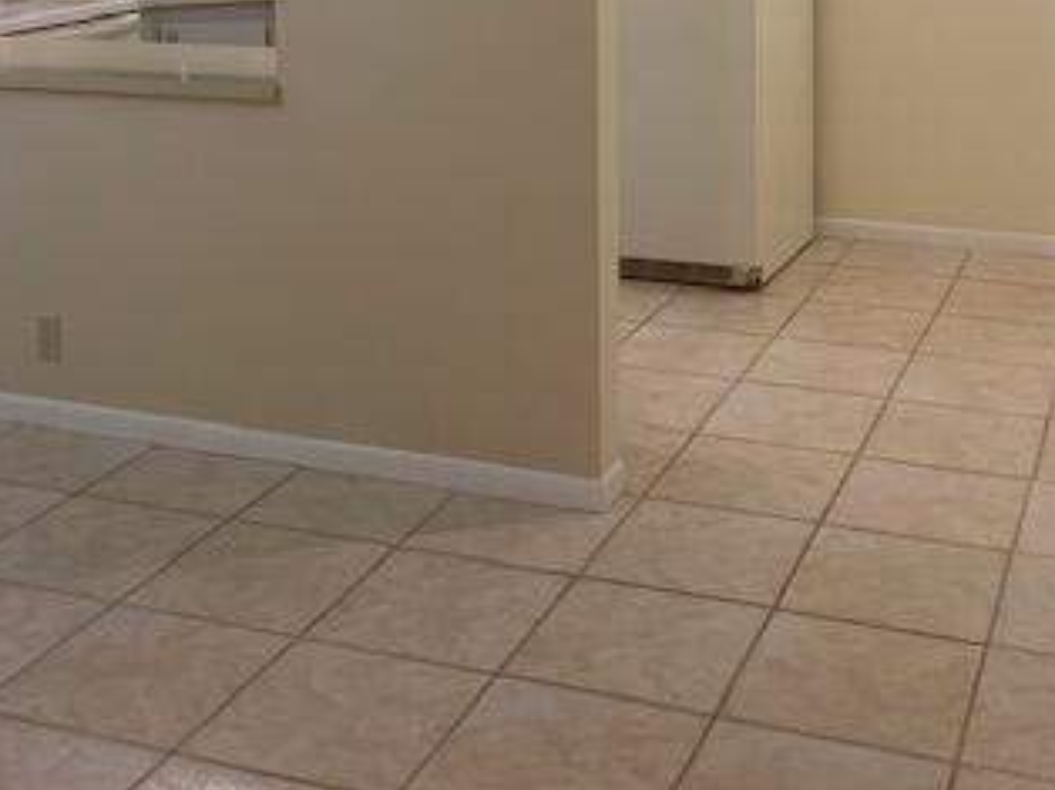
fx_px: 1614
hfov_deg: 36.1
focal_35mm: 53
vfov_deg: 26.2
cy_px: 17
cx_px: 611
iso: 80
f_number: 1.8
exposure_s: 1/60
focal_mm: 4.25
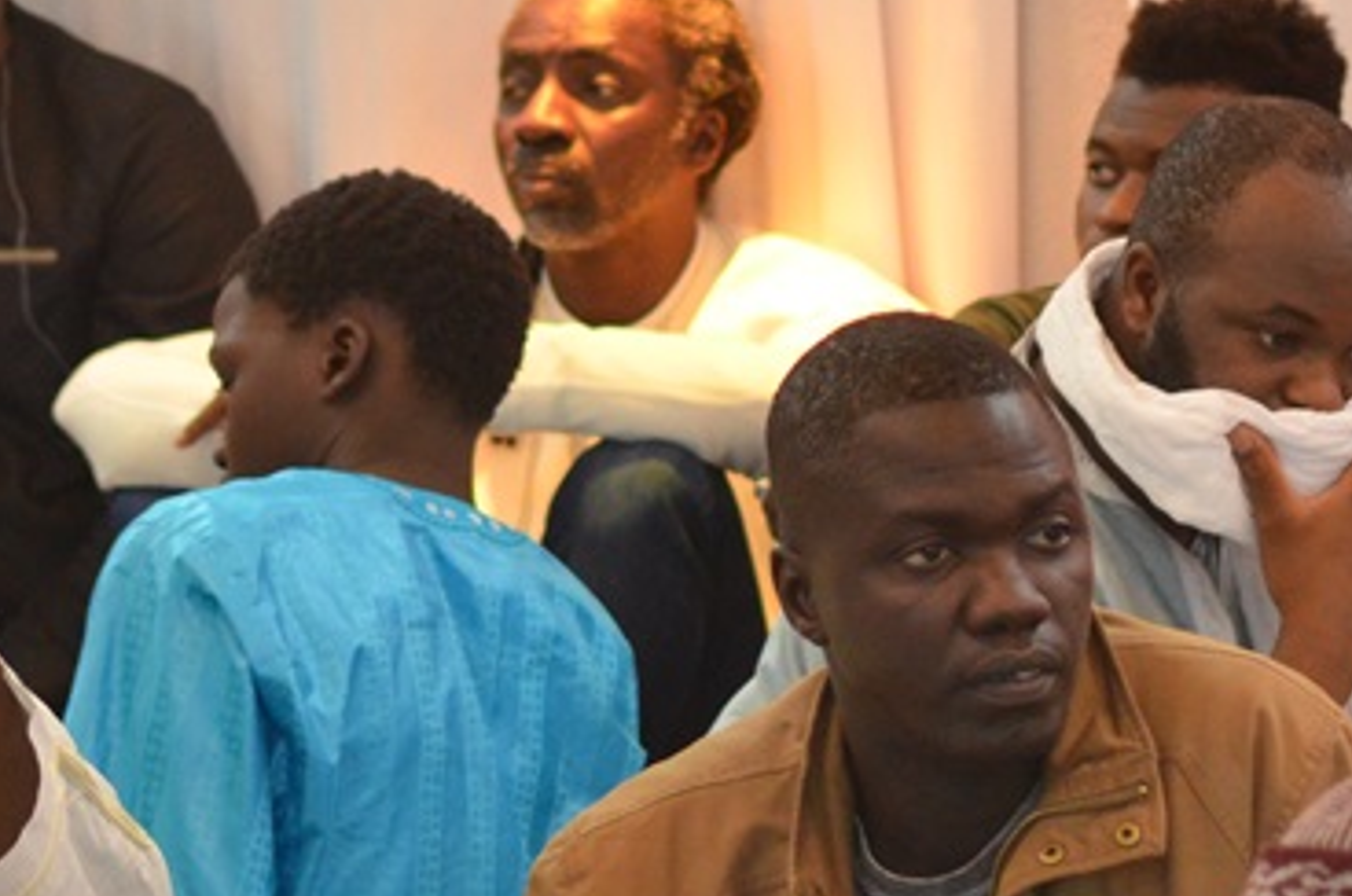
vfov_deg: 4.7
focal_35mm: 292
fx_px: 10947
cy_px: 529
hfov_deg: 7.0
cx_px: 1271
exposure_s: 1/100
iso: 1600
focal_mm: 70
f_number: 4
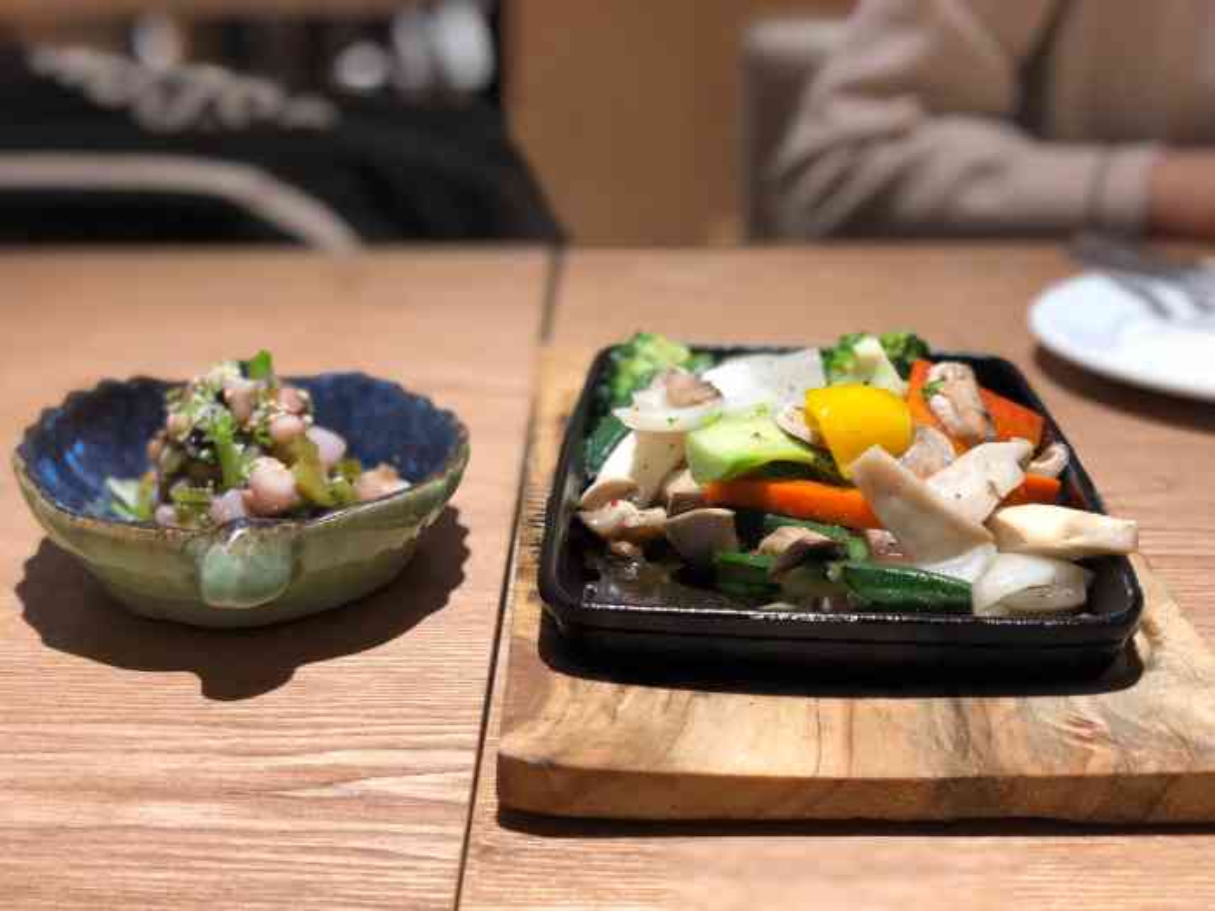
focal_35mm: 52
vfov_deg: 28.0
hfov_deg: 36.8
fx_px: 1825
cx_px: 608
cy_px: 456
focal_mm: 6
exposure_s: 1/50
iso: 80
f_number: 2.4
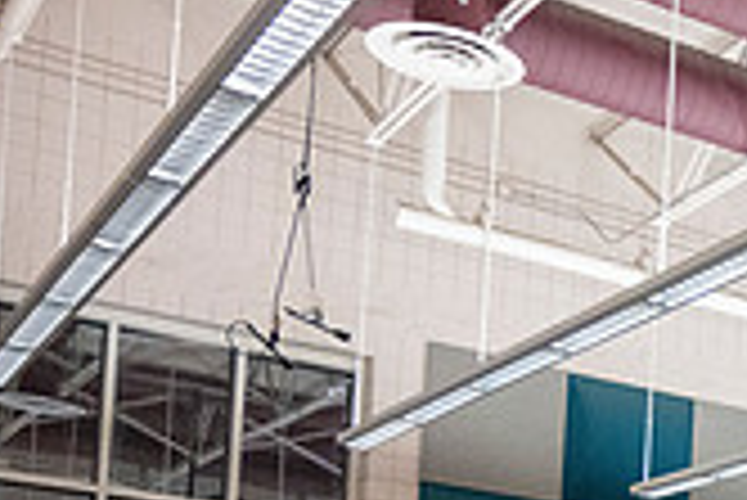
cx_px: 1202
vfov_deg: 15.1
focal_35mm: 84
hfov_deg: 20.0
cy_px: 759
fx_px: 1744
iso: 10000
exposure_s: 1/500
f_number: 4
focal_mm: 24
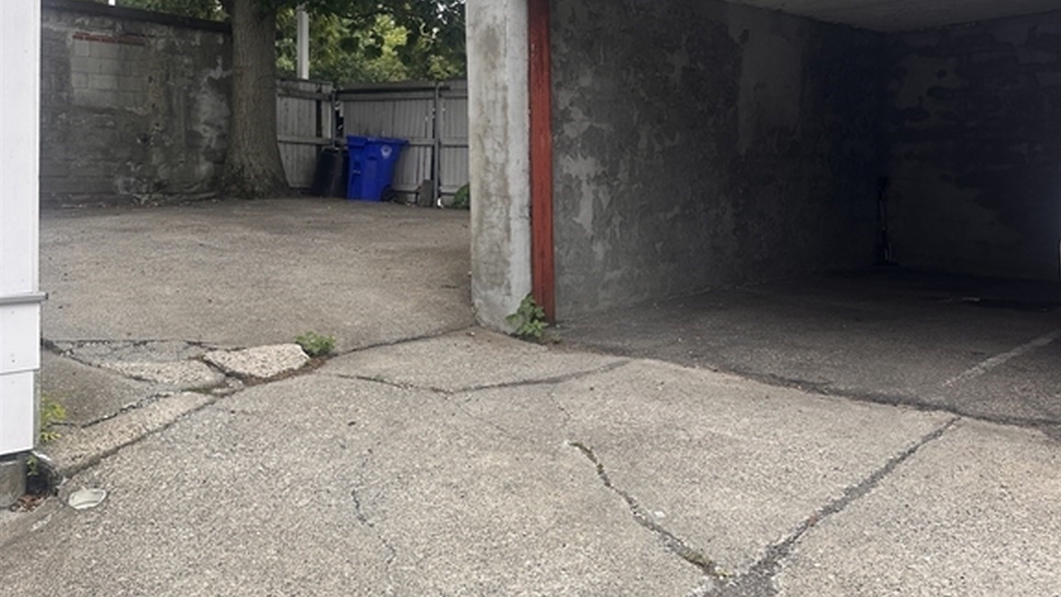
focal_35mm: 35
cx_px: 530
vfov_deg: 33.3
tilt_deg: +1.9
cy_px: 176
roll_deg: -0.8
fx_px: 985
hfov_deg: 56.6
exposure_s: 1/1157
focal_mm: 6.86
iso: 80
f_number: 1.78
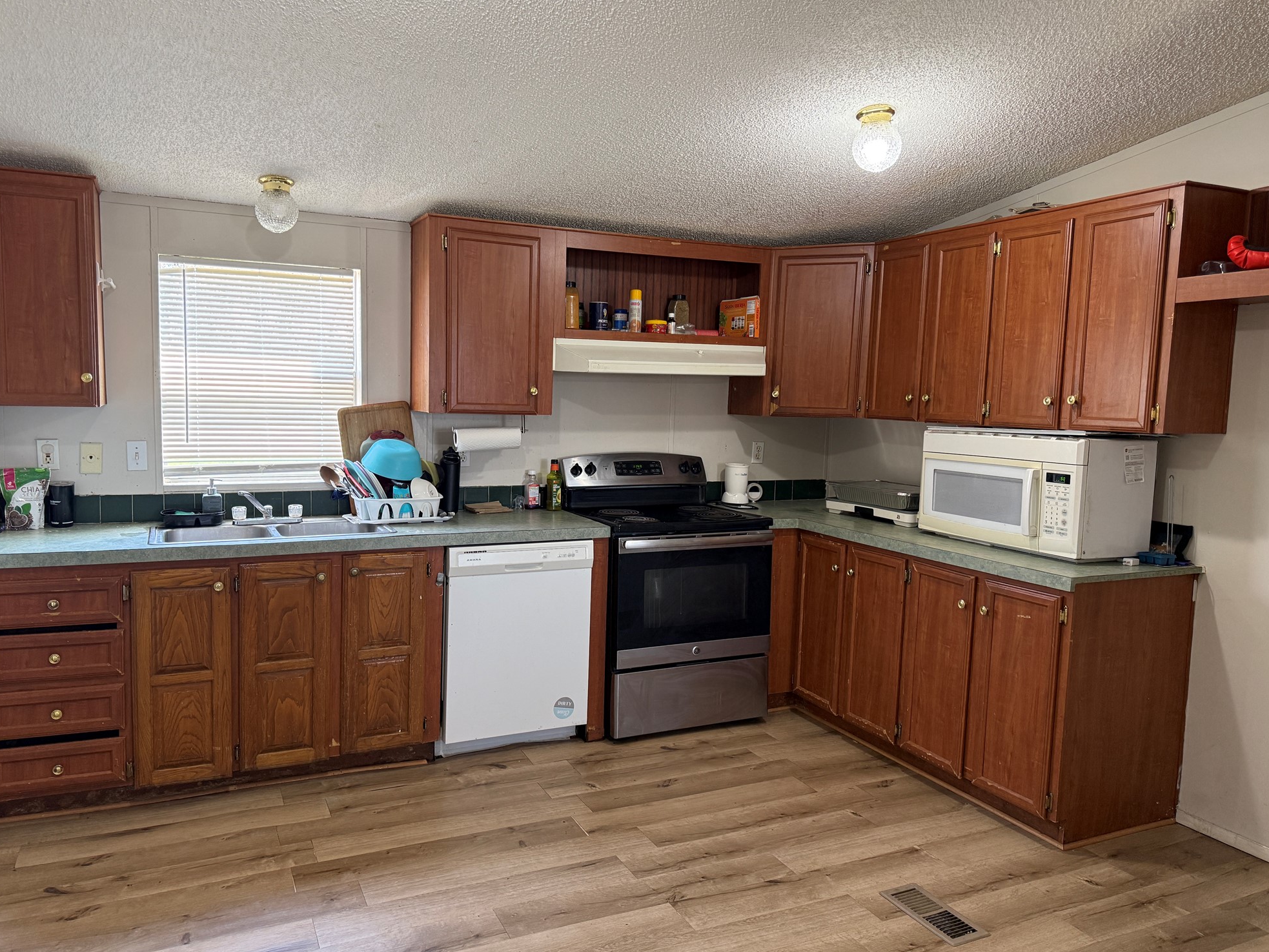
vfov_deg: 54.9
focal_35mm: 25
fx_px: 917
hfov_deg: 69.4
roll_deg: -1.3
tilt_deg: -4.8
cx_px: 613
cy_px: 471
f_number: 1.78
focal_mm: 6.76
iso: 250
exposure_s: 1/120
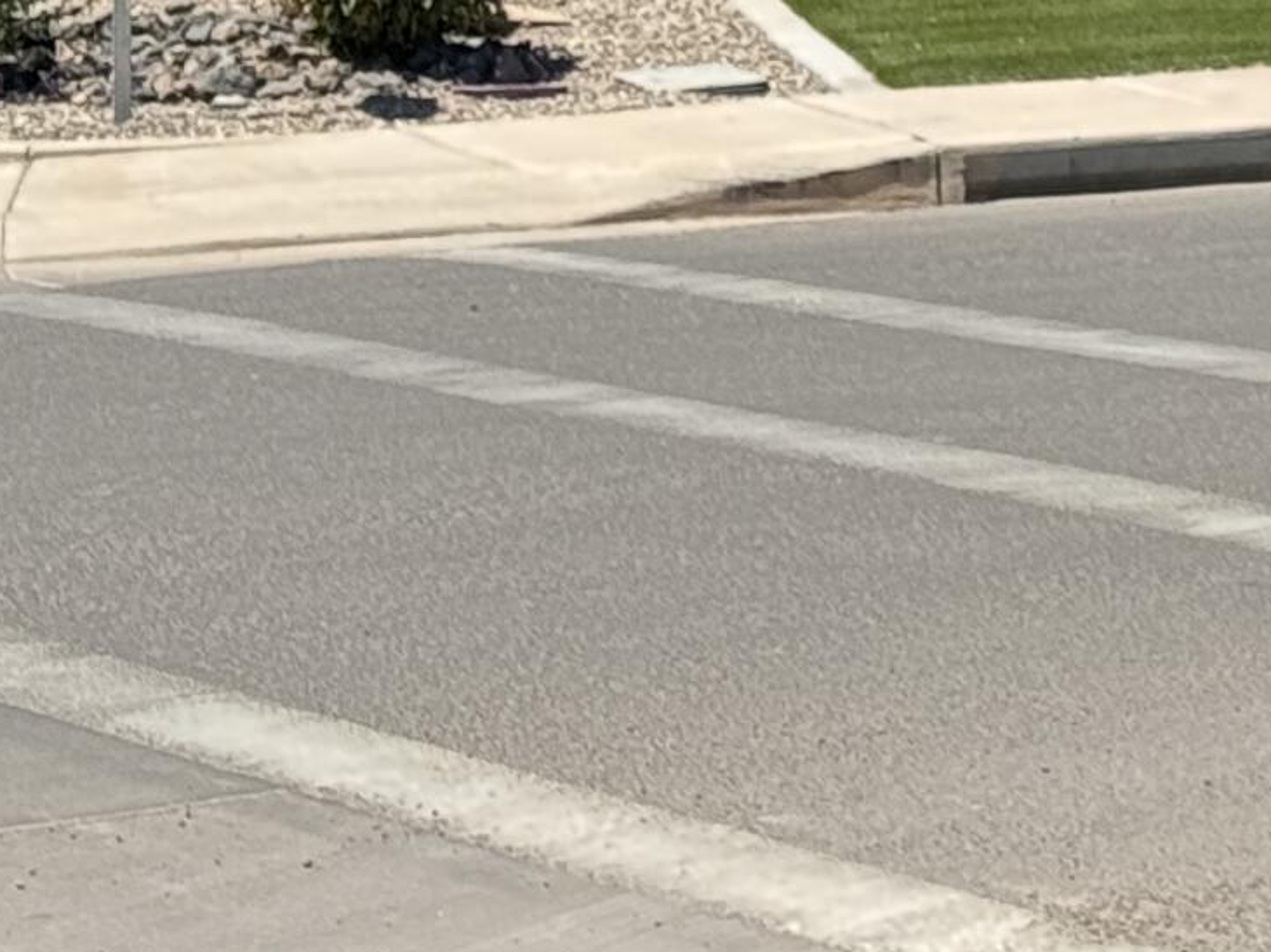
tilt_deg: +2.5
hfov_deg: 9.6
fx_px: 7232
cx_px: 2222
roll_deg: +0.6
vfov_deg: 7.3
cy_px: -742
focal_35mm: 197
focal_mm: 6.76
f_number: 1.78
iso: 64
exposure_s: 1/1923
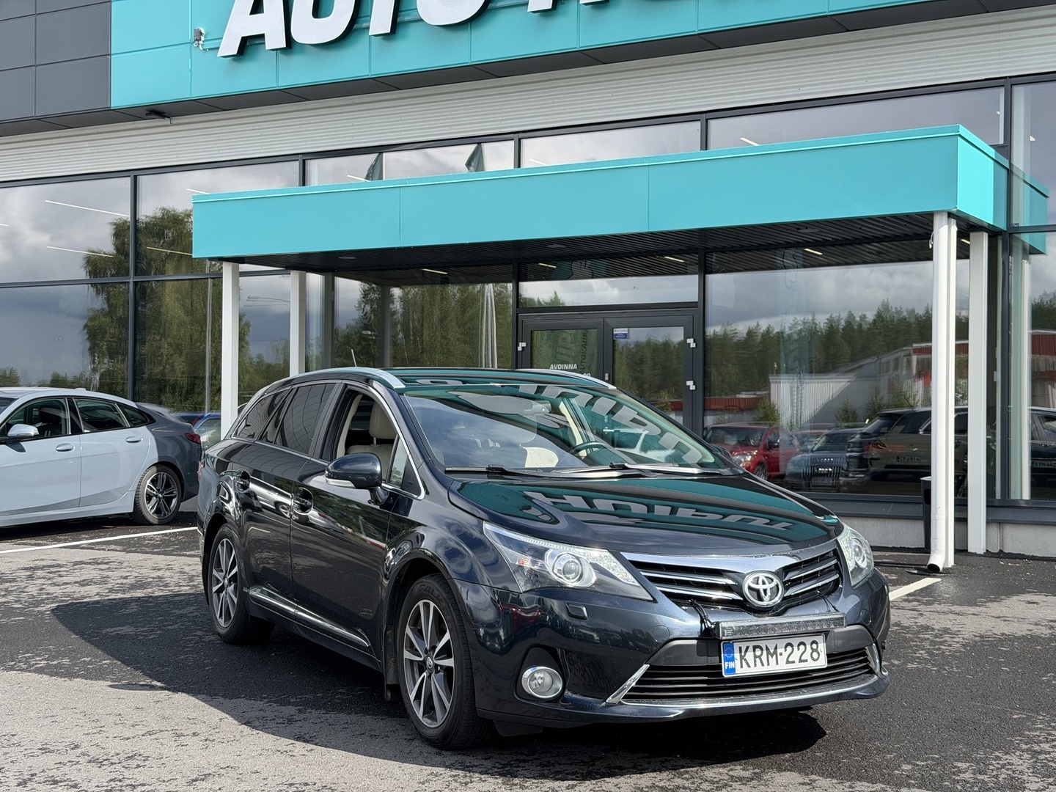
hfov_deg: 39.7
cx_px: 528
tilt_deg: +0.7
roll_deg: -1.5
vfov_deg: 30.3
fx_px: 1464
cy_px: 396
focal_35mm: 48
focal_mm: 6.76
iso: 80
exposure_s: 1/1931
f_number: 1.78
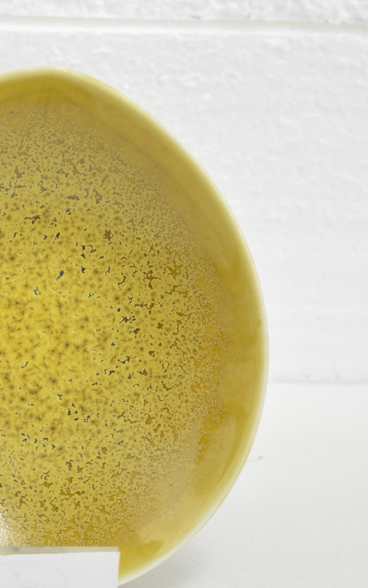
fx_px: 2615
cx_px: -37
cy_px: 326
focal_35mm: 163
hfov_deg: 8.0
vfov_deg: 12.8
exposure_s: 1/2
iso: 400
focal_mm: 52
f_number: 5.6
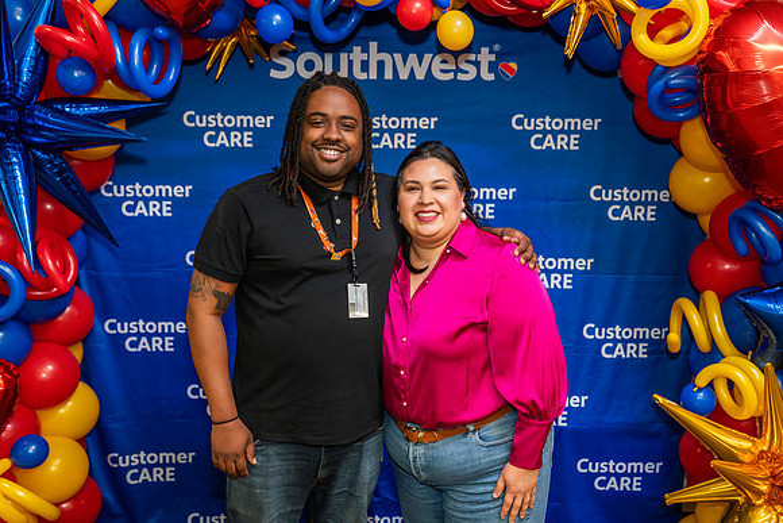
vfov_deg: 29.8
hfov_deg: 43.5
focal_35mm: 45
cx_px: 392
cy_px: 262
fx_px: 981
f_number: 4
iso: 2000
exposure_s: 1/160
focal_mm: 44
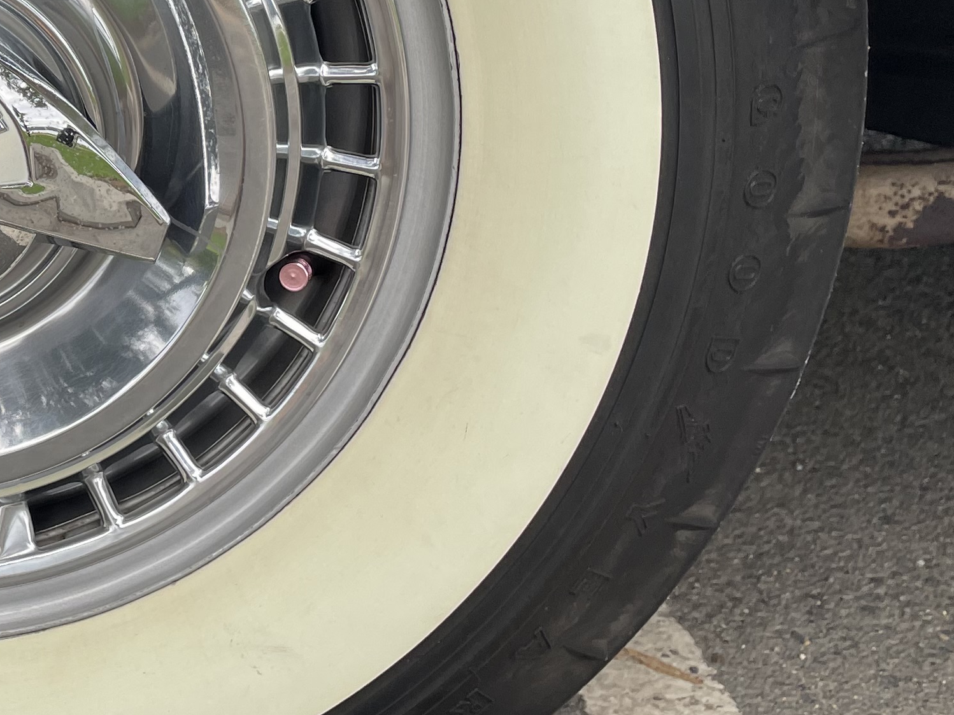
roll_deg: +0.7
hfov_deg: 25.5
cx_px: -121
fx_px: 1929
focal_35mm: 70
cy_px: 10
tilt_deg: -10.9
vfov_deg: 20.4
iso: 32
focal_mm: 4.2
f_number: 1.6
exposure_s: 1/483
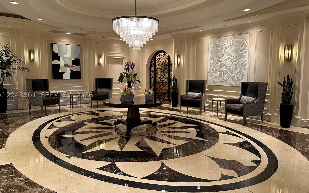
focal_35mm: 26
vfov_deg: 47.6
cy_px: 95
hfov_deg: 70.4
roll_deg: +0.3
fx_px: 219
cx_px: 154
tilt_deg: -5.0
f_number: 1.78
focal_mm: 6.86
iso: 200
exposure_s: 1/120
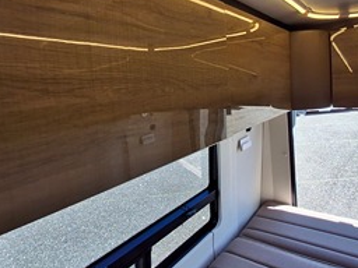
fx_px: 259
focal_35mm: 25
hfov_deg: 69.0
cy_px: 99
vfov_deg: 54.2
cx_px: 207
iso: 40
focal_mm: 1.64
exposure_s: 1/220
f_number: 2.2
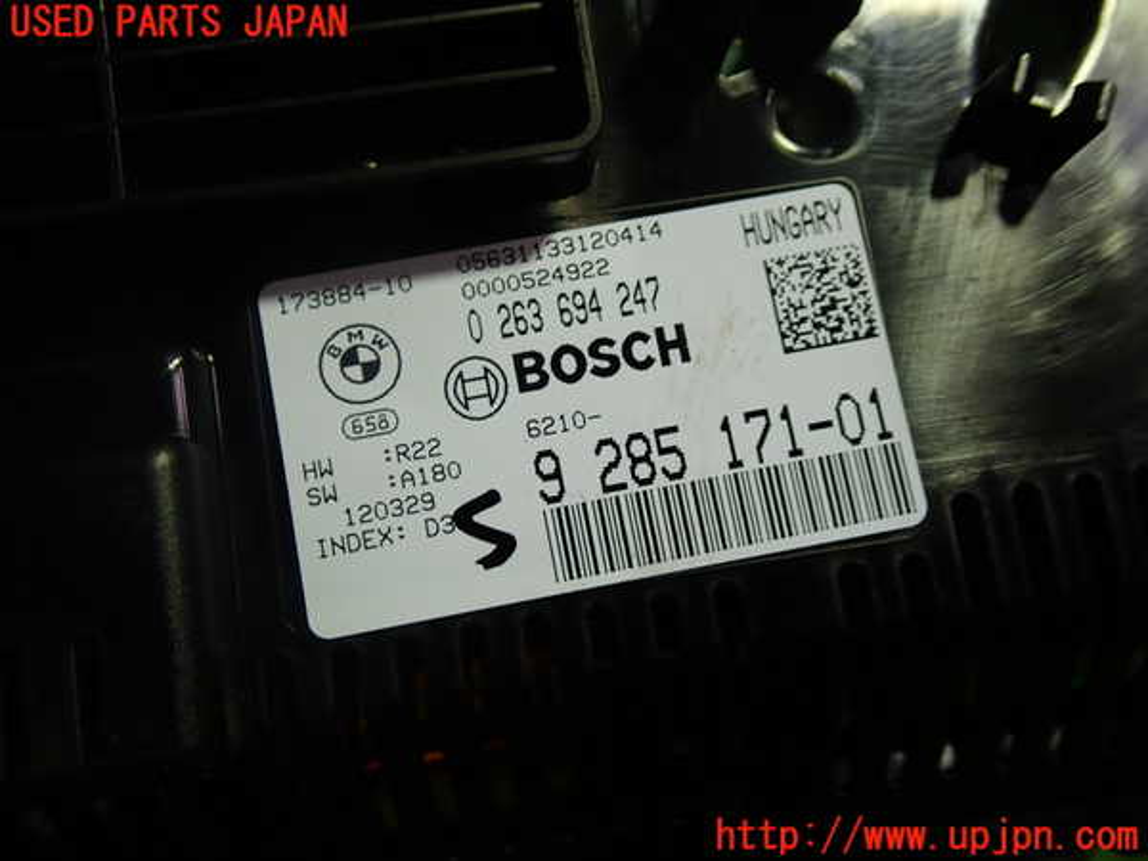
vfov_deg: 46.8
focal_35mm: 30
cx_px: 574
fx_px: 995
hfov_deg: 60.0
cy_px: 430
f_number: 2.3
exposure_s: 1/60
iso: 125
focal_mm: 5.4
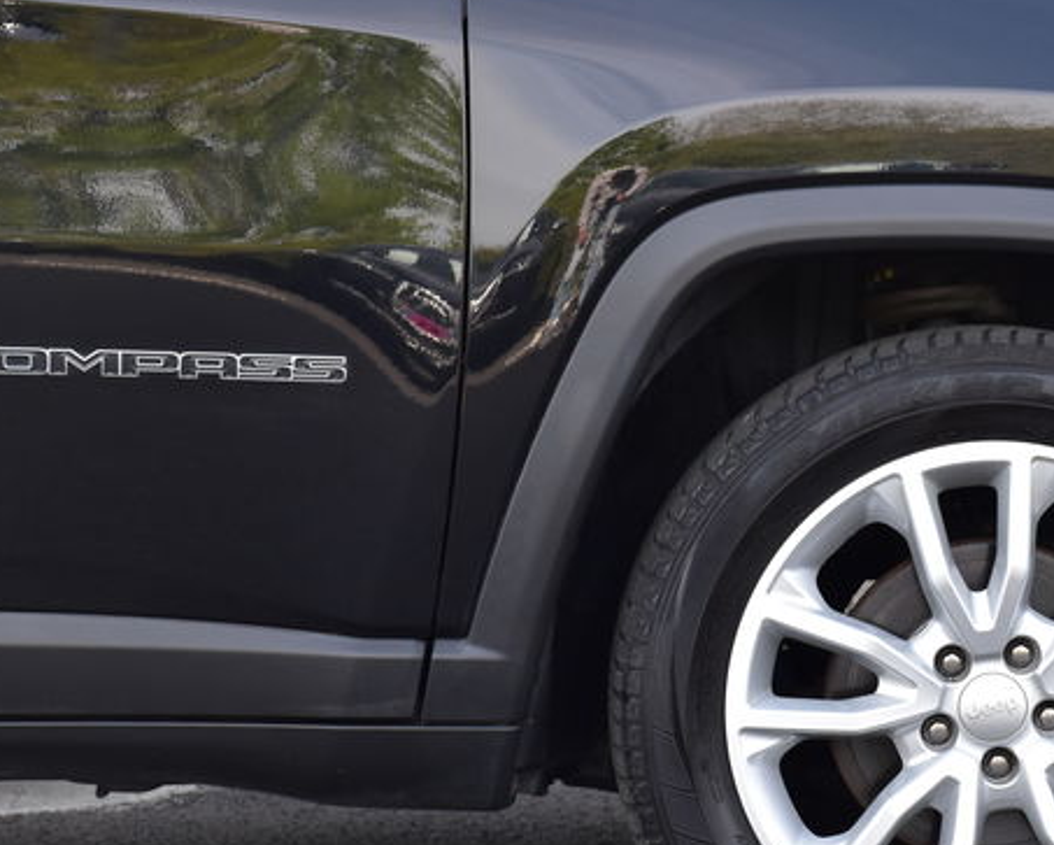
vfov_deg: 7.6
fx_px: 6399
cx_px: 1110
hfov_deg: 9.3
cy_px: 499
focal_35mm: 205
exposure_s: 1/125
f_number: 9
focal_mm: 66
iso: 560
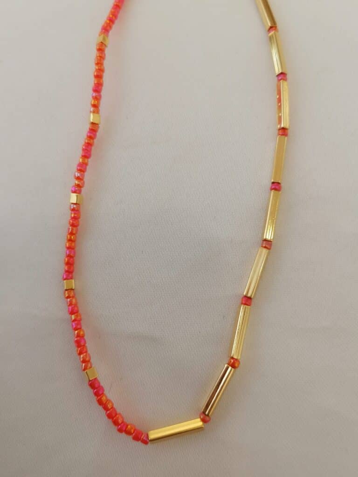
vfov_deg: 63.4
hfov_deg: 49.7
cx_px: 179
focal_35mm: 28
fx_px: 386
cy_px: 238
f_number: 1.8
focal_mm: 4.75
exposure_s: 1/50
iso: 64
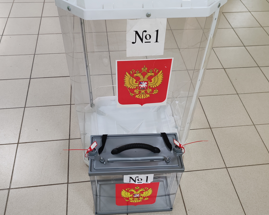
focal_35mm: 36
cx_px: 137
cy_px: 114
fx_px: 287
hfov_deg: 50.3
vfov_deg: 41.1
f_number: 1.9
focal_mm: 6.12
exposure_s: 1/100
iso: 1600
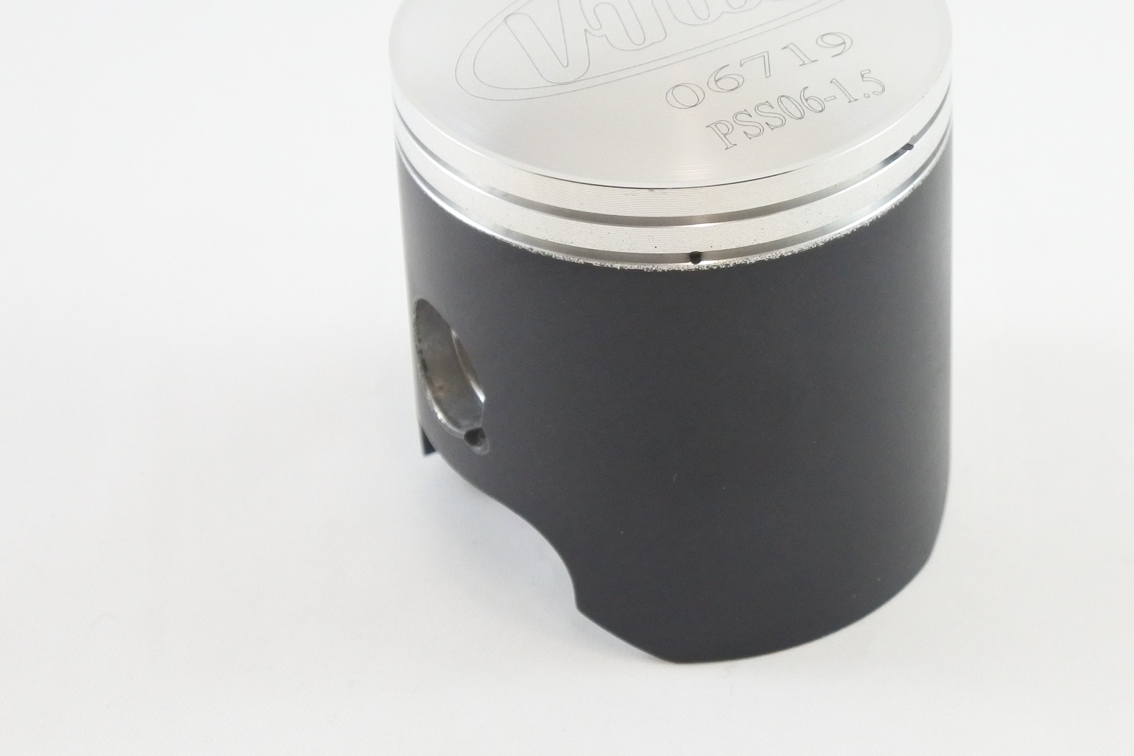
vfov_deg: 15.1
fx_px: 2834
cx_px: 672
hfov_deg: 22.6
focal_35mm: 90
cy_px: 233
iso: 800
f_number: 5
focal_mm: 24
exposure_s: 1/125
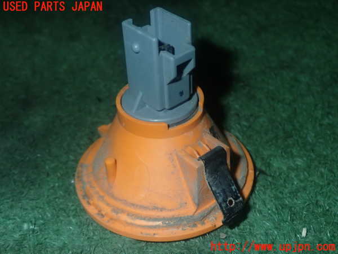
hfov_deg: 33.2
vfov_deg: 25.2
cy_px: 127
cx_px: 169
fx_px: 566
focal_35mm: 58
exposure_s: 1/60
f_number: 10
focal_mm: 10.35
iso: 400
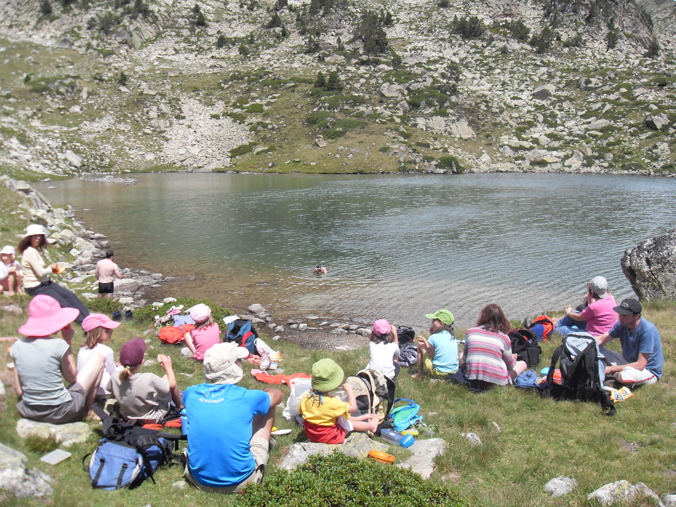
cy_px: 254
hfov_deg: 54.0
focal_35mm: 34
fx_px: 664
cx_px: 338
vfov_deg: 41.8
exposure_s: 1/180
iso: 80
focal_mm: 6.3
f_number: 7
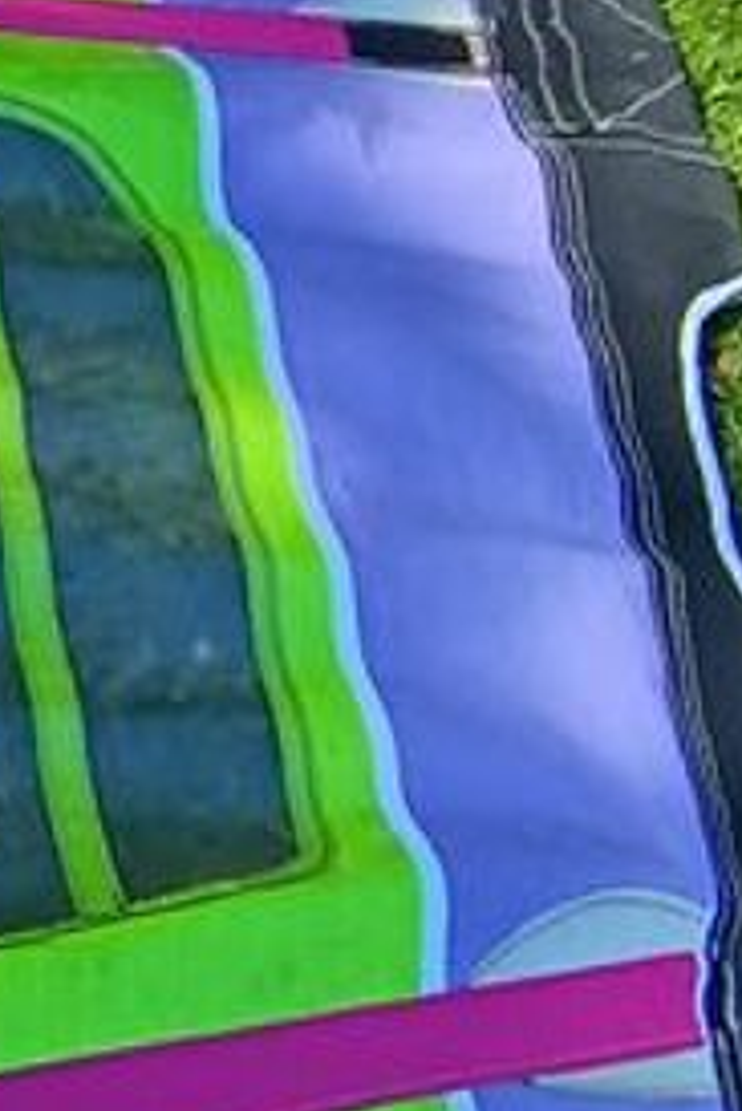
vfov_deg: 23.4
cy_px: 290
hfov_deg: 13.8
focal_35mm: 86
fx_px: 2655
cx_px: -693
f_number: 2.2
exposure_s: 1/401
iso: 100
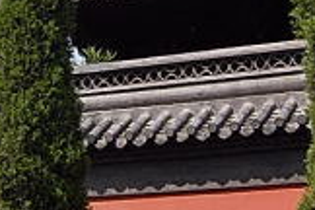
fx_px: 1164
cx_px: 64
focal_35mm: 133
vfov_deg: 10.2
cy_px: 12
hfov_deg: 15.3
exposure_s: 1/250
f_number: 8
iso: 200
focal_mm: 18
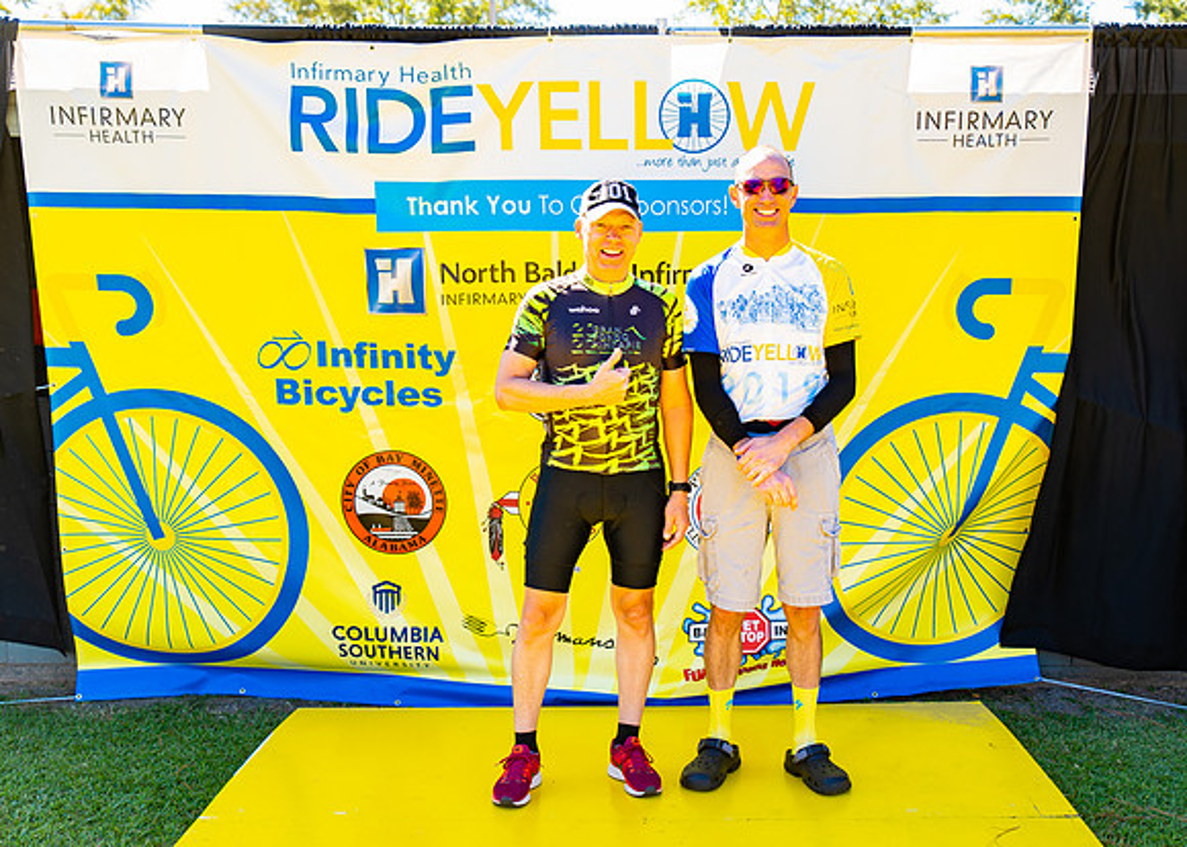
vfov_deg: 31.5
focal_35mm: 45
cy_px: 441
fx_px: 1501
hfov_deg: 43.0
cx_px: 679
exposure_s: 1/200
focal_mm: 35
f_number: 2.8
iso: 100
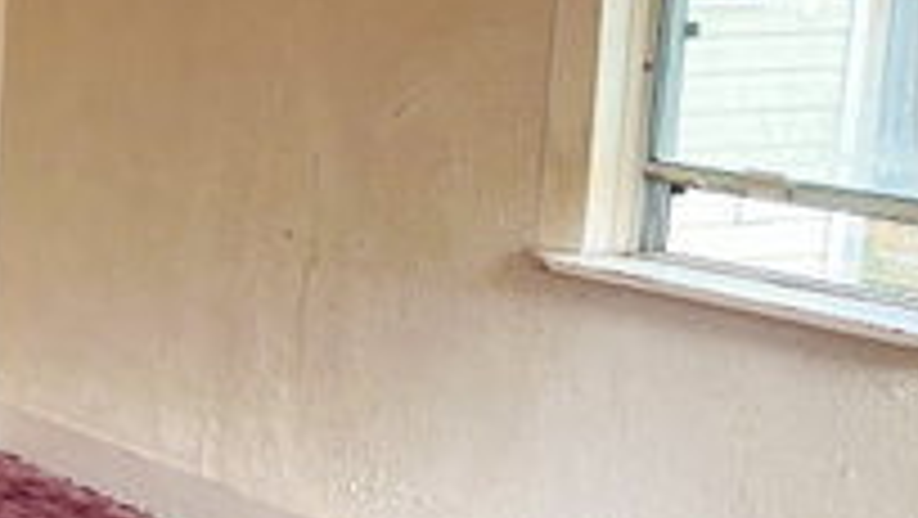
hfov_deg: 20.9
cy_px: 261
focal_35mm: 89
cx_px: -392
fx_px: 2168
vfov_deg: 13.6
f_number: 1.5
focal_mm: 5.7
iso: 64
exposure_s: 1/150
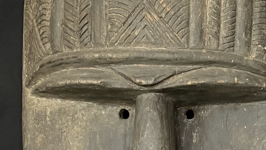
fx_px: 536
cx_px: 165
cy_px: 115
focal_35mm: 76
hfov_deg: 27.8
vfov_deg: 15.8
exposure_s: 1/37
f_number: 1.6
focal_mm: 5.1
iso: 640
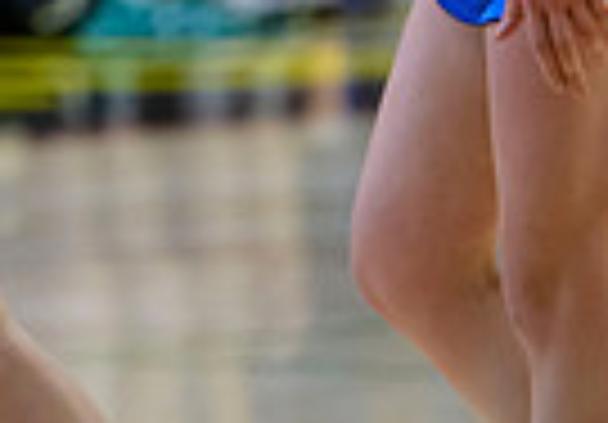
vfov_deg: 1.3
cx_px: -481
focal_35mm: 1065
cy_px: -612
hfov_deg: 1.9
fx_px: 18235
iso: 4000
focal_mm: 200
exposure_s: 1/1000
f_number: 3.2
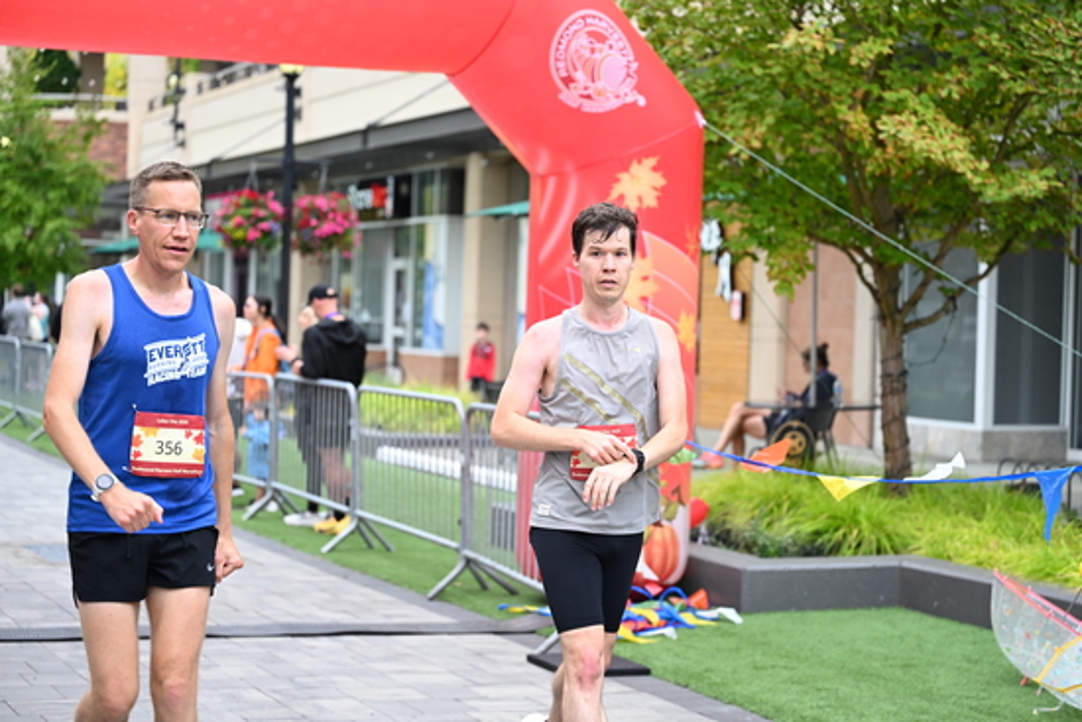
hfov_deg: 28.8
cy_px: 361
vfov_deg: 19.5
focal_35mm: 70
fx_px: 2104
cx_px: 541
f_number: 2.8
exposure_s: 1/1600
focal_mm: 70
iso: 800
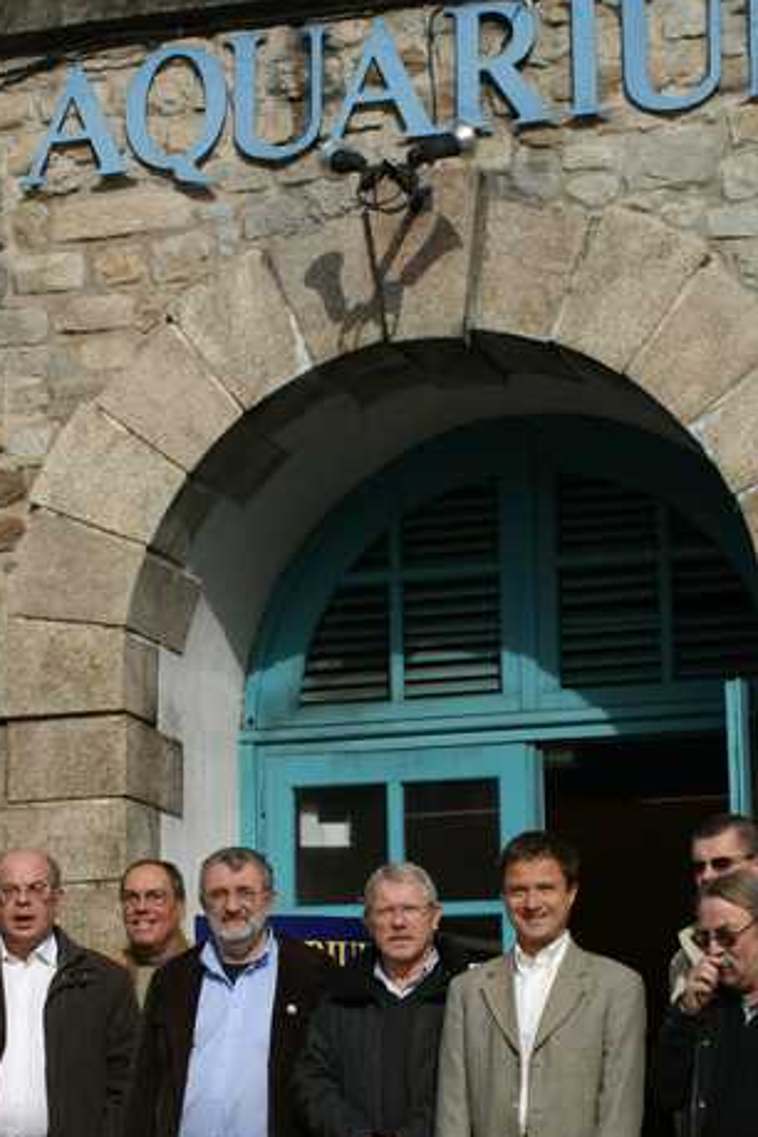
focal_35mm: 86
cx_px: 310
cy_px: 788
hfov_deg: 15.9
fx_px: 2710
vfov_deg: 23.6
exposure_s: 1/250
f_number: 9
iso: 100
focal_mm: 35
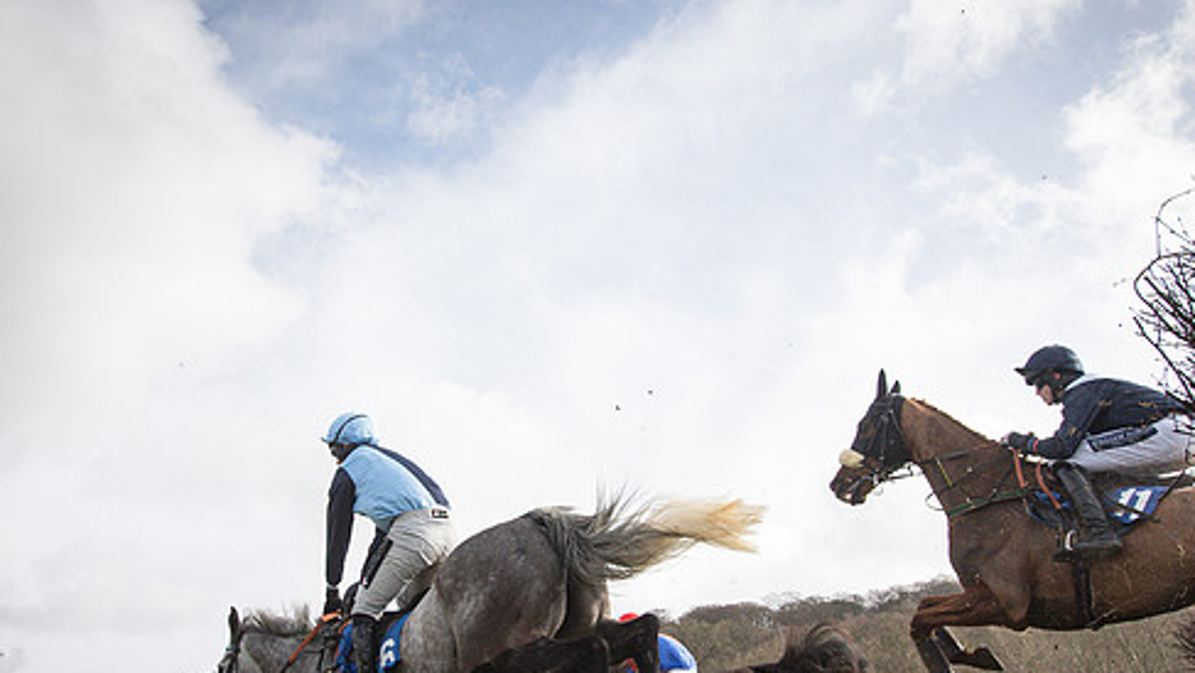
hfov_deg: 52.6
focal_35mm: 38
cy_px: 438
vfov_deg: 31.0
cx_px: 505
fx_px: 1204
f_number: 8
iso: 1250
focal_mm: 20
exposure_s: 1/1600
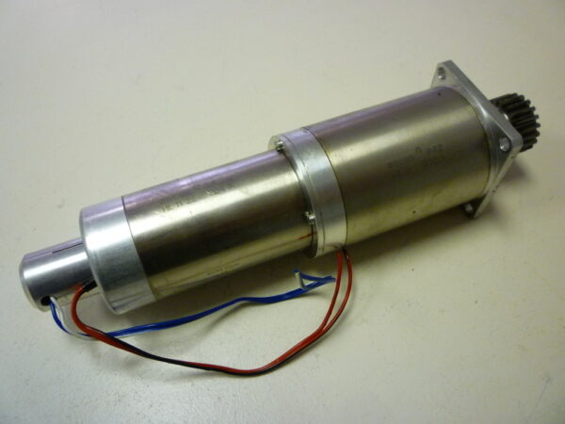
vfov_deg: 48.2
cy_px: 212
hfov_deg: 61.7
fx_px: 473
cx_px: 282
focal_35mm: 29
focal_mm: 5.2
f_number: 3.3
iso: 400
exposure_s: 1/30
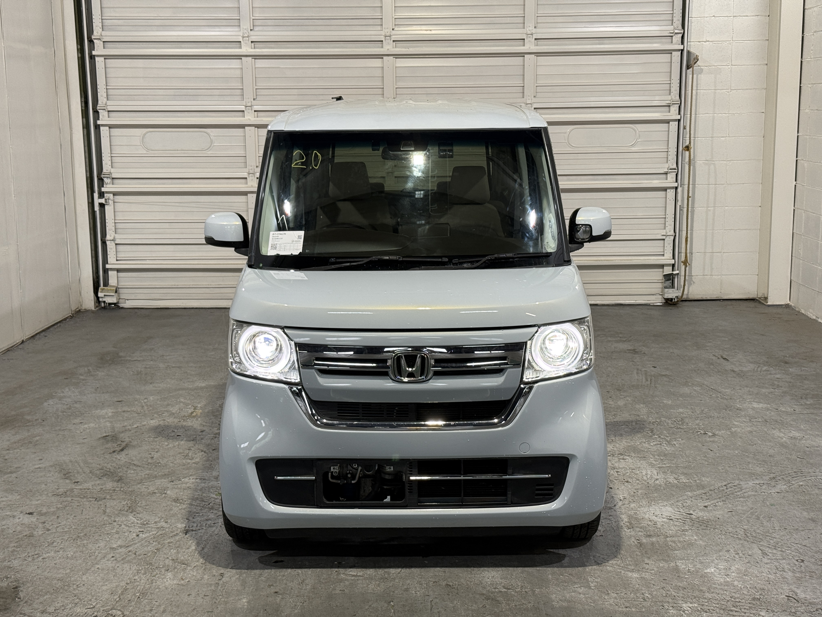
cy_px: 308
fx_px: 1140
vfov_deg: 30.3
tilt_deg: -9.6
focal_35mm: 48
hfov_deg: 39.7
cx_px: 411
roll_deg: +0.5
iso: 80
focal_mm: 6.76
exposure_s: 1/60
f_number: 1.78
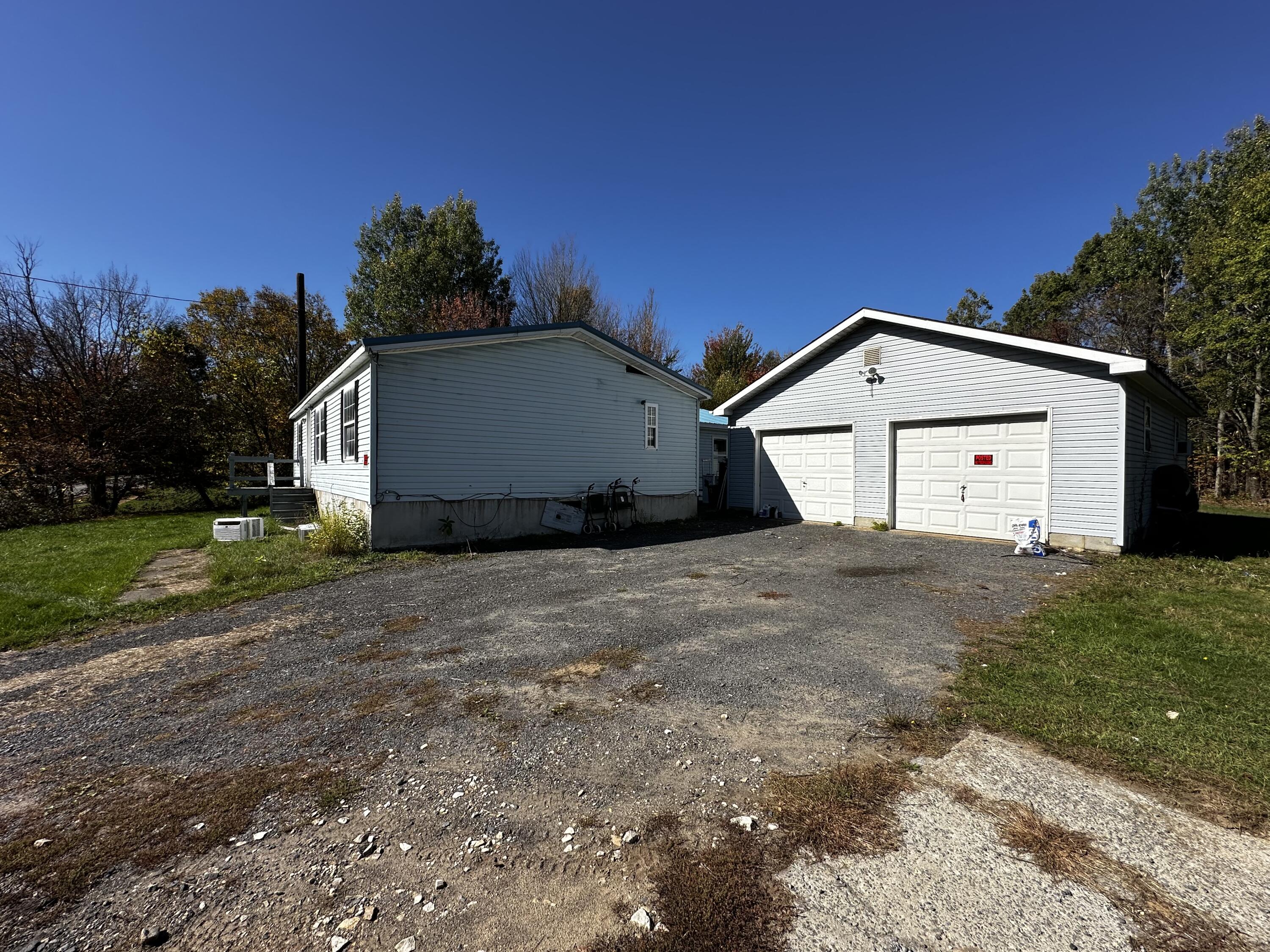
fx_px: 514
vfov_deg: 85.7
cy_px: 476
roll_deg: -1.2
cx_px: 635
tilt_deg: +0.4
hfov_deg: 102.1
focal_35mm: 14
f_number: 2.2
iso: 50
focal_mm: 2.22
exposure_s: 1/1984
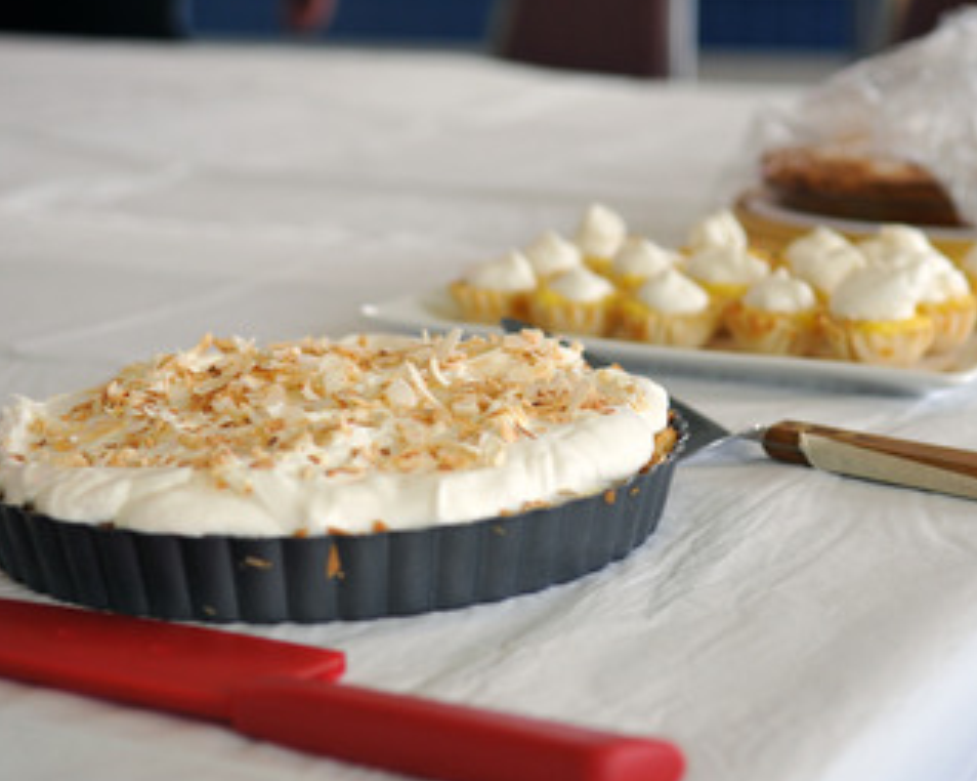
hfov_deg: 22.7
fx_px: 2427
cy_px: 338
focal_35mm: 84
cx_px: 605
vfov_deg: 18.3
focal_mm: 38
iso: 450
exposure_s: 1/125
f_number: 2.8
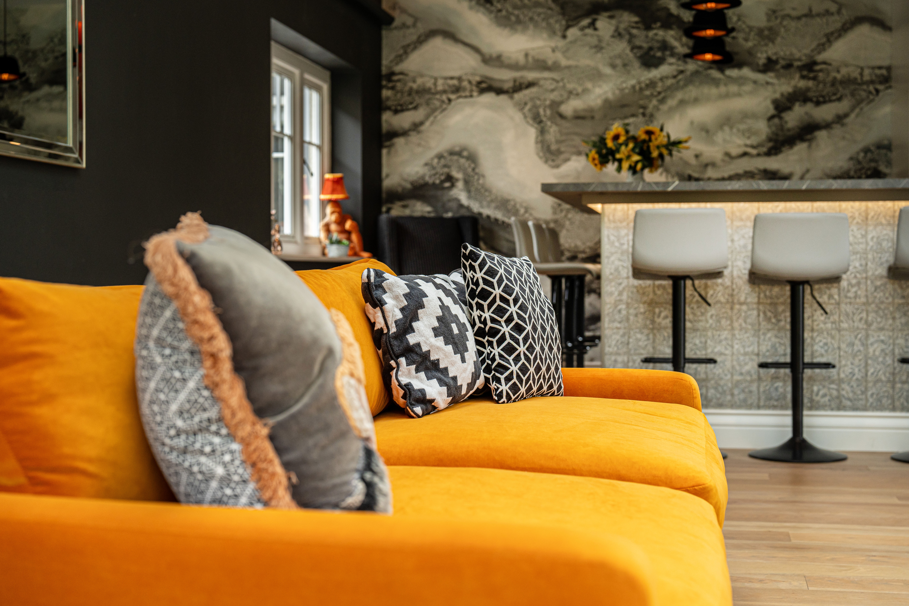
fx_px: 1262
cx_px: 454
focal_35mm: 50
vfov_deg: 27.0
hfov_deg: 39.6
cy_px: 303
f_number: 3.5
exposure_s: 1/400
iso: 400
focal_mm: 50
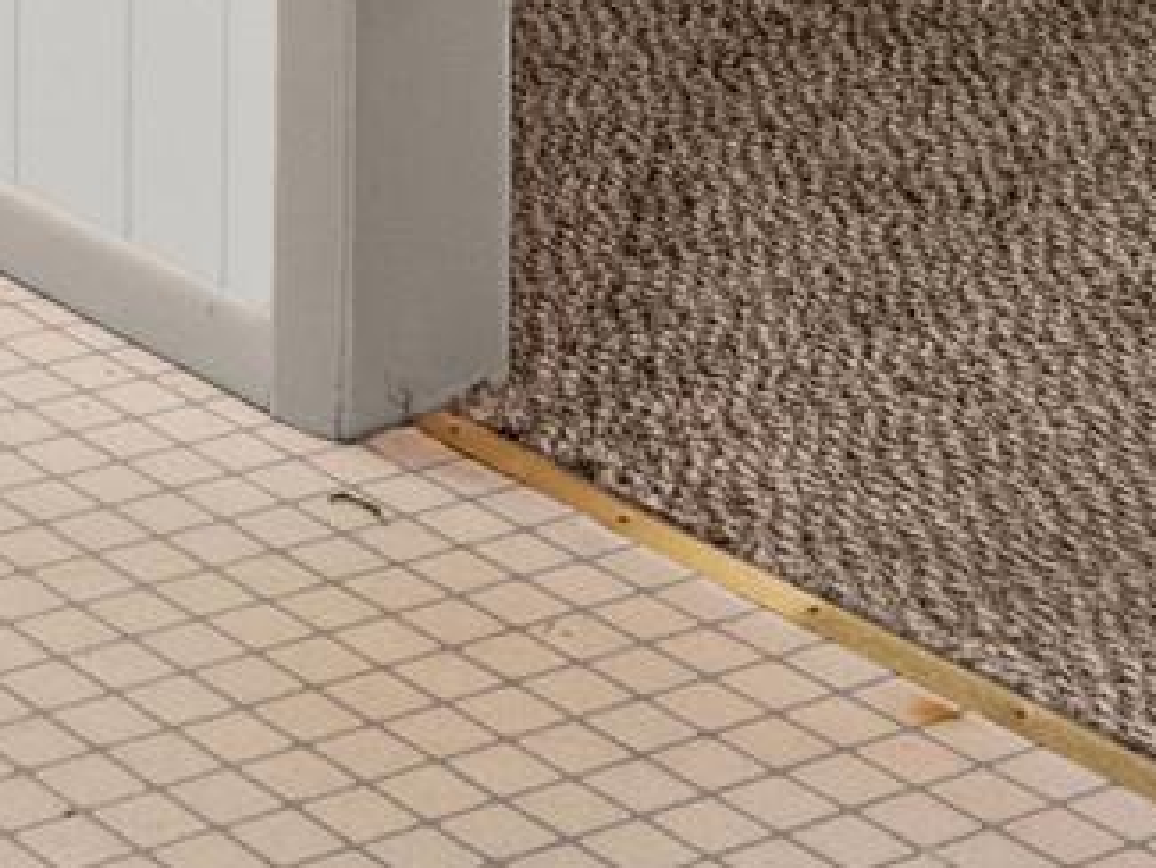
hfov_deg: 14.1
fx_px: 4443
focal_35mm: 133
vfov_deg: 9.7
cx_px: -462
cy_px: -1290
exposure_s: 1/1.67
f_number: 9
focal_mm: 12
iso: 250
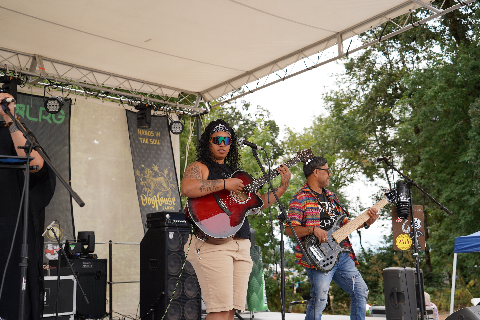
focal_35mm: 44
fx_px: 587
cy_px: 160
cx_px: 240
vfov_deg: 30.5
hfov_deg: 44.5
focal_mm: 44
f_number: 4.5
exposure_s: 1/200
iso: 100
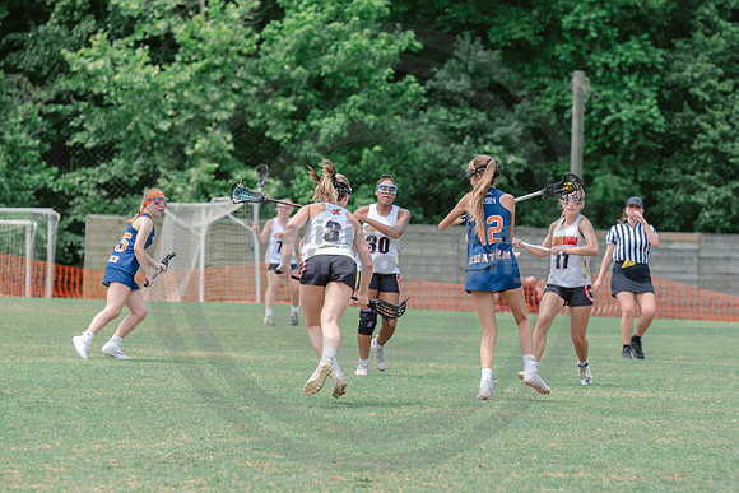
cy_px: 293
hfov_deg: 9.3
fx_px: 4556
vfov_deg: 6.2
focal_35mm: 222
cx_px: 407
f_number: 4.5
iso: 250
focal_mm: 155
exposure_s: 1/1250
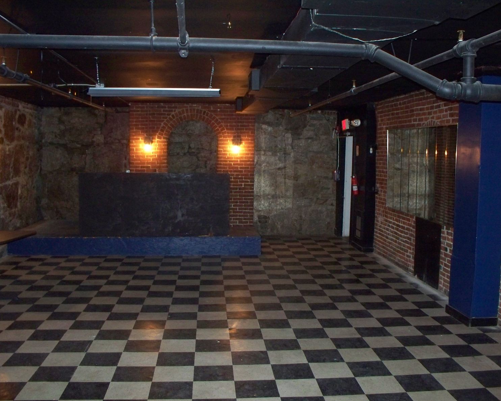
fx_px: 563
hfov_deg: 47.9
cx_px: 248
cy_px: 203
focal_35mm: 38
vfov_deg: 39.2
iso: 400
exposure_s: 1/30
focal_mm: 7.54
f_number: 2.8
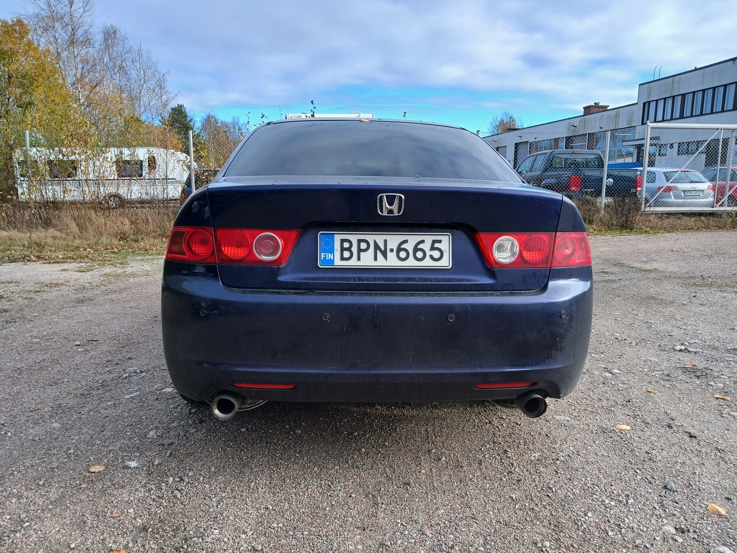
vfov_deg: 51.4
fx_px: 575
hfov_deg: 65.3
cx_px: 368
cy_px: 276
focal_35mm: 27
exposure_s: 1/181
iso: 20
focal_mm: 3.98
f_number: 1.8
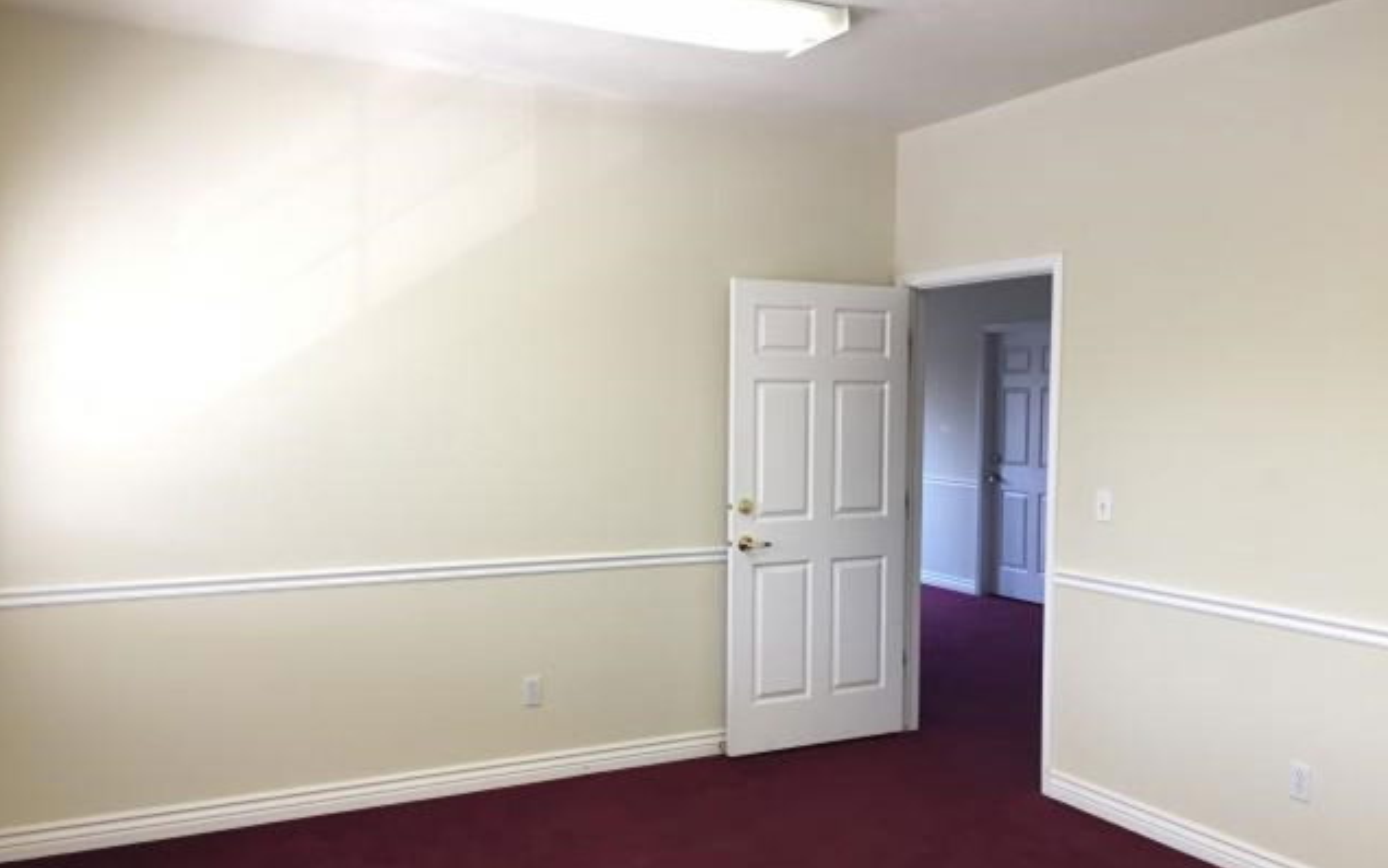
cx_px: 695
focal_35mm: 31
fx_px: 1173
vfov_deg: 40.6
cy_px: 468
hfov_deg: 61.2
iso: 80
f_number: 2.2
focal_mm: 4.15
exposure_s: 1/30
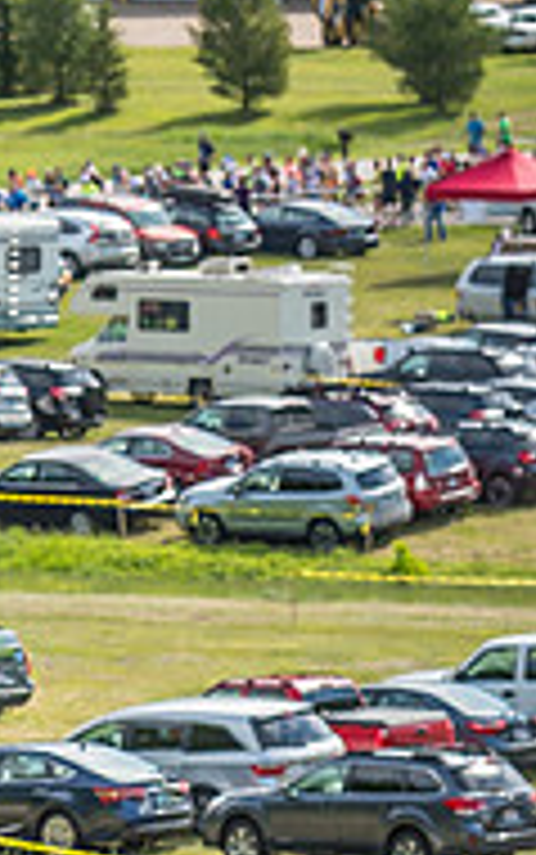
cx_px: -354
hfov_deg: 3.2
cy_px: 852
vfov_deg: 5.1
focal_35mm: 414
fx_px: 9662
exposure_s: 1/640
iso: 200
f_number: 5.6
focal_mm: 100
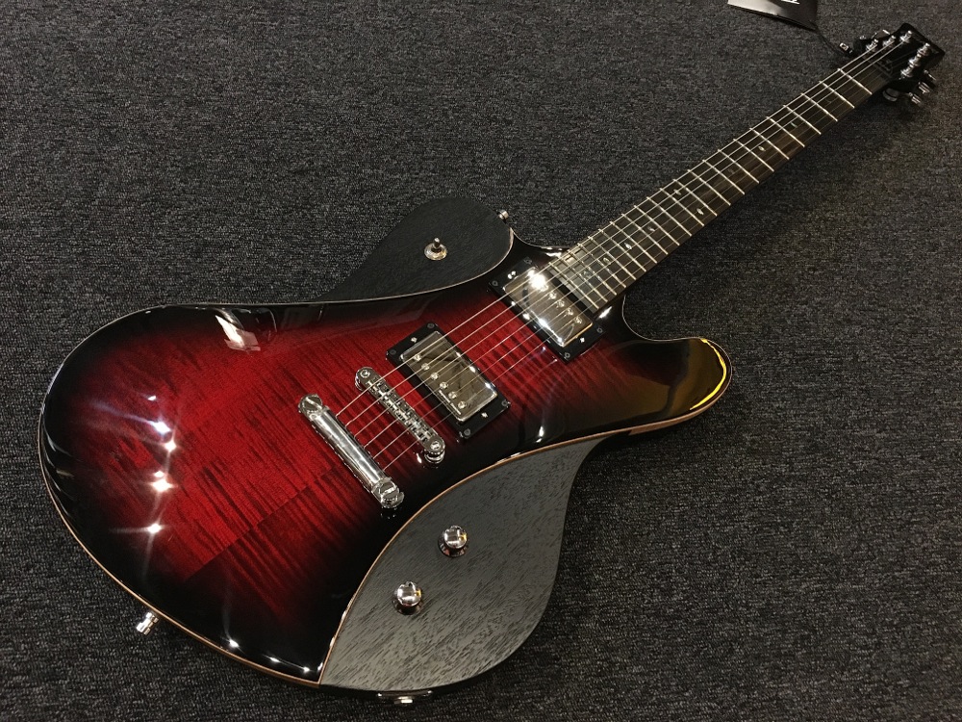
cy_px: 361
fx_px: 806
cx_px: 481
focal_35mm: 29
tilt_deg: -59.1
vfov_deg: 48.2
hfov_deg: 61.7
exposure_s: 1/15
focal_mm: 4.15
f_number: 2.2
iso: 250
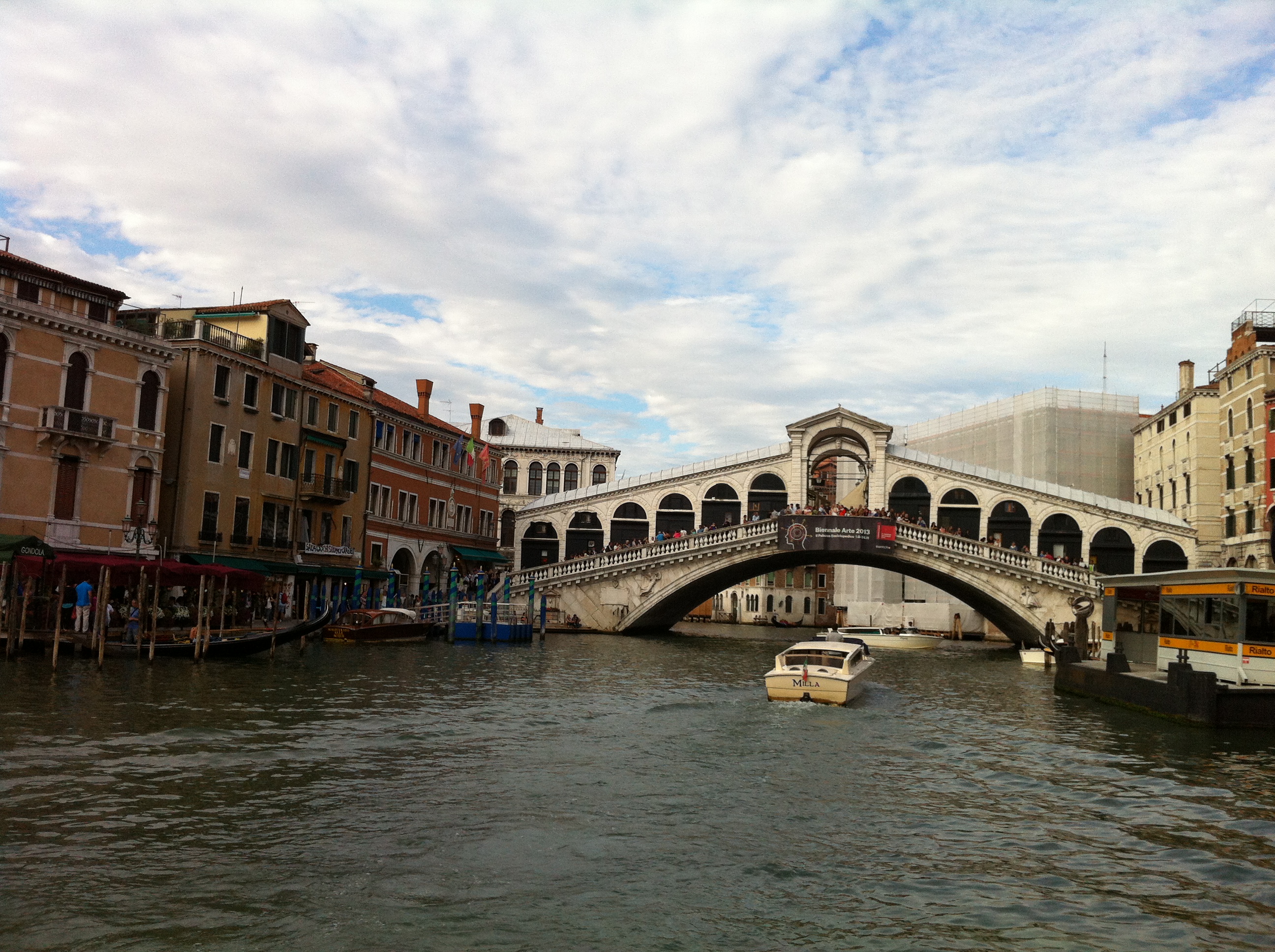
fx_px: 1287
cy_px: 476
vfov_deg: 40.6
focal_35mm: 35
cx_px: 638
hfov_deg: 52.7
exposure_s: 1/1117
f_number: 2.8
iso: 80
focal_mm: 3.85
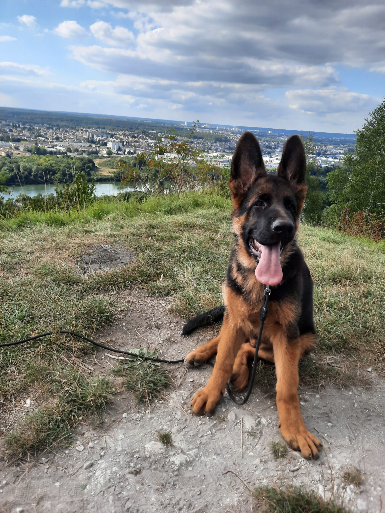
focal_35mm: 25
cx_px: 192
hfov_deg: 54.9
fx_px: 371
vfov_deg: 69.4
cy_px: 256
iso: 32
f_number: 2
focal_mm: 4.6
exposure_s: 1/674
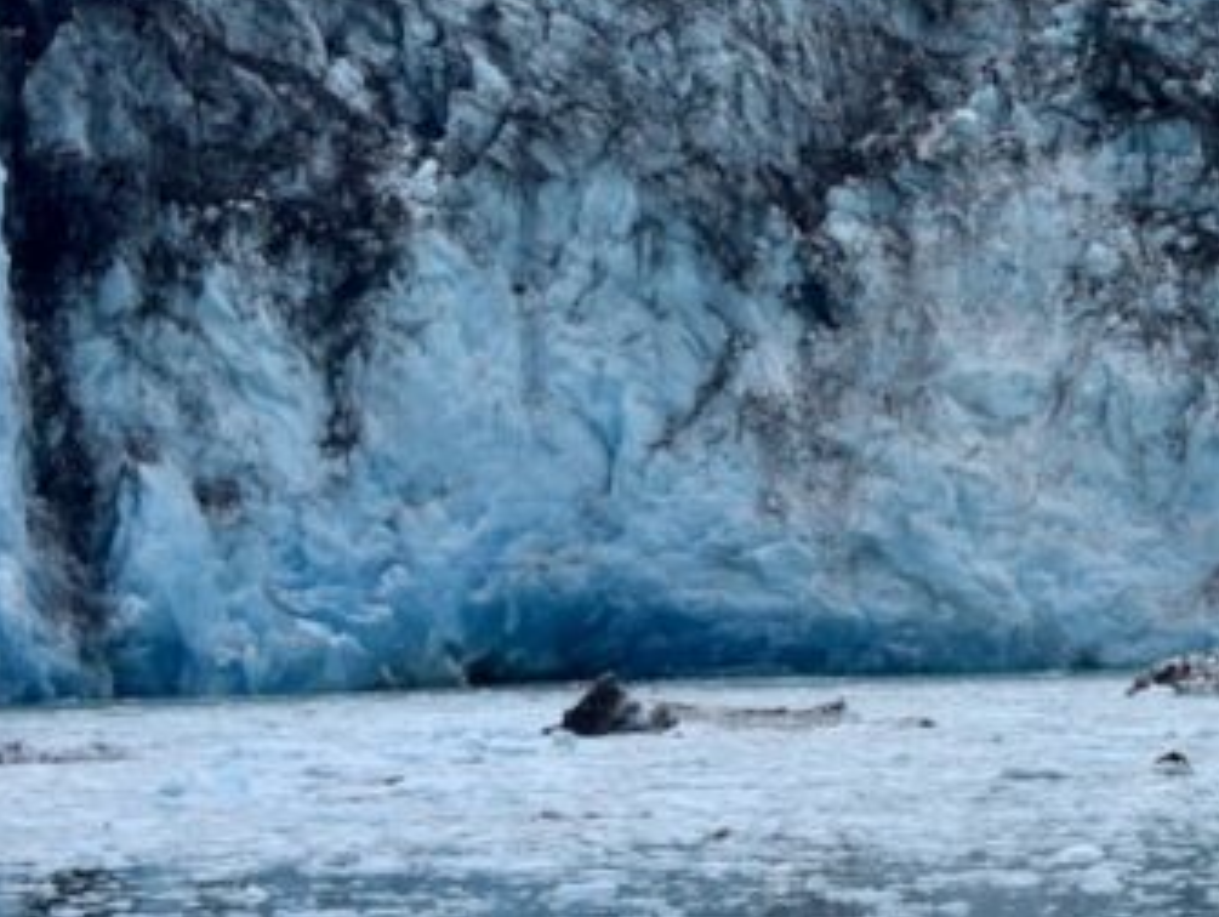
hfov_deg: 8.3
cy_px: -320
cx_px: 1772
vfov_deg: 6.3
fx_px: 8284
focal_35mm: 235
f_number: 8
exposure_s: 1/400
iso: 250
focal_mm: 80
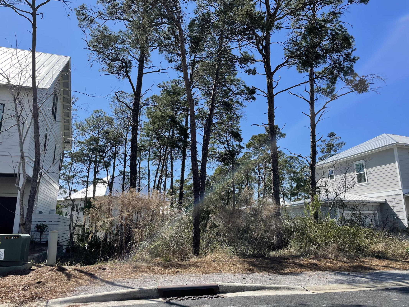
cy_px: 154
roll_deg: +1.1
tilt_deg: +13.2
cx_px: 204
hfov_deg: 67.3
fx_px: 307
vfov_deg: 53.1
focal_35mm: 26
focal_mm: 4.2
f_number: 1.6
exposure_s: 1/2882
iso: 32
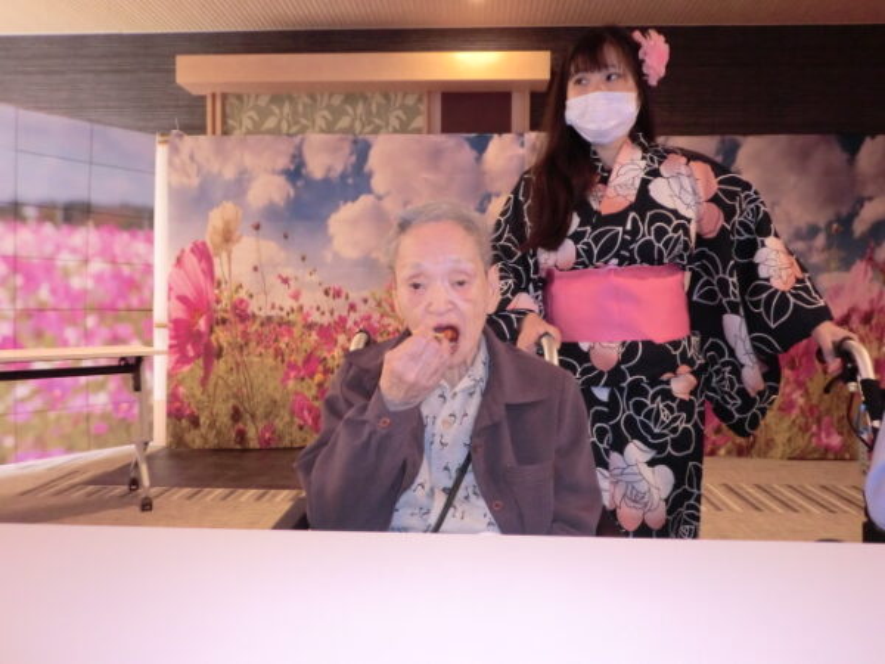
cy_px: 332
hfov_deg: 67.3
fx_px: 665
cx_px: 442
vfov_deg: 53.1
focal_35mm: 26
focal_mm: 4.7
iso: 400
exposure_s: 1/60
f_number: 2.8
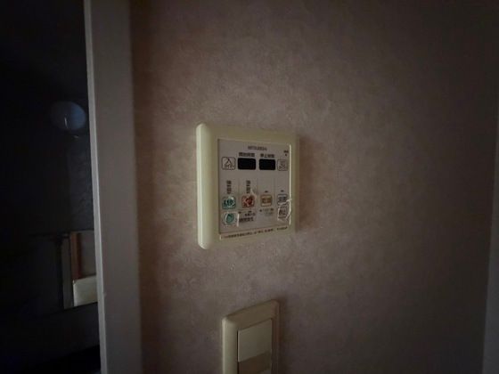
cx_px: 250
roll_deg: +0.2
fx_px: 202
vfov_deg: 85.7
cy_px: 187
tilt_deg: -2.4
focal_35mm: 14
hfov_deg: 102.1
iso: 2500
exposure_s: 1/30
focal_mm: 2.22
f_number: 2.2
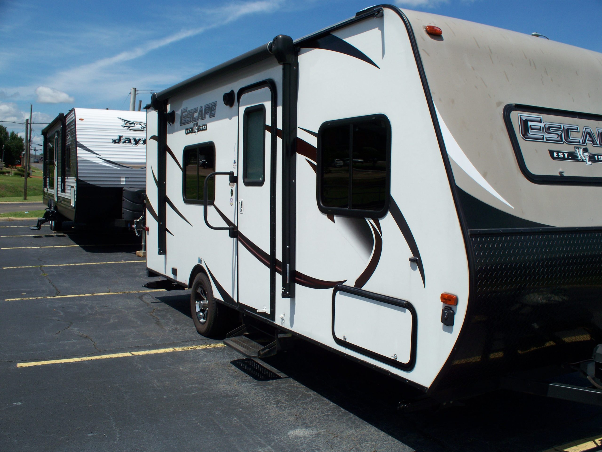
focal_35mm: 36
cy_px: 226
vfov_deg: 39.7
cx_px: 301
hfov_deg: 51.4
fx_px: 626
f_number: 5
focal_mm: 7.54
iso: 64
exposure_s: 1/640
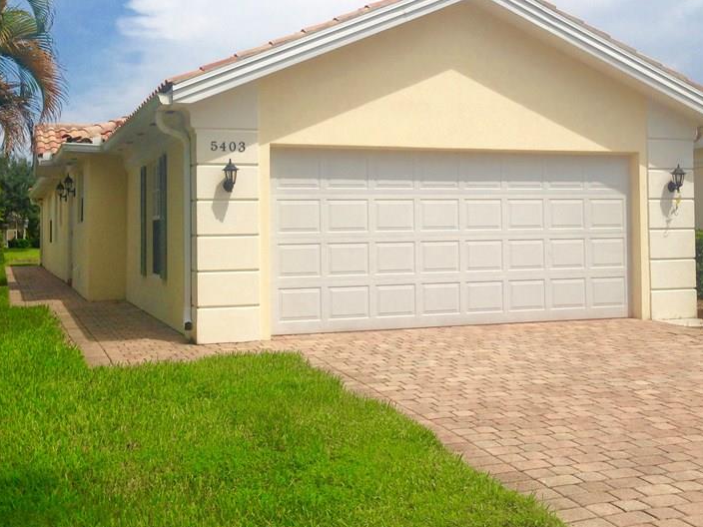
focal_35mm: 48
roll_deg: +2.0
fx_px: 975
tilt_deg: +0.2
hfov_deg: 39.6
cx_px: 333
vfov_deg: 30.2
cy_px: 207
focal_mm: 4.12
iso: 50
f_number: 2.4
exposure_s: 1/2169
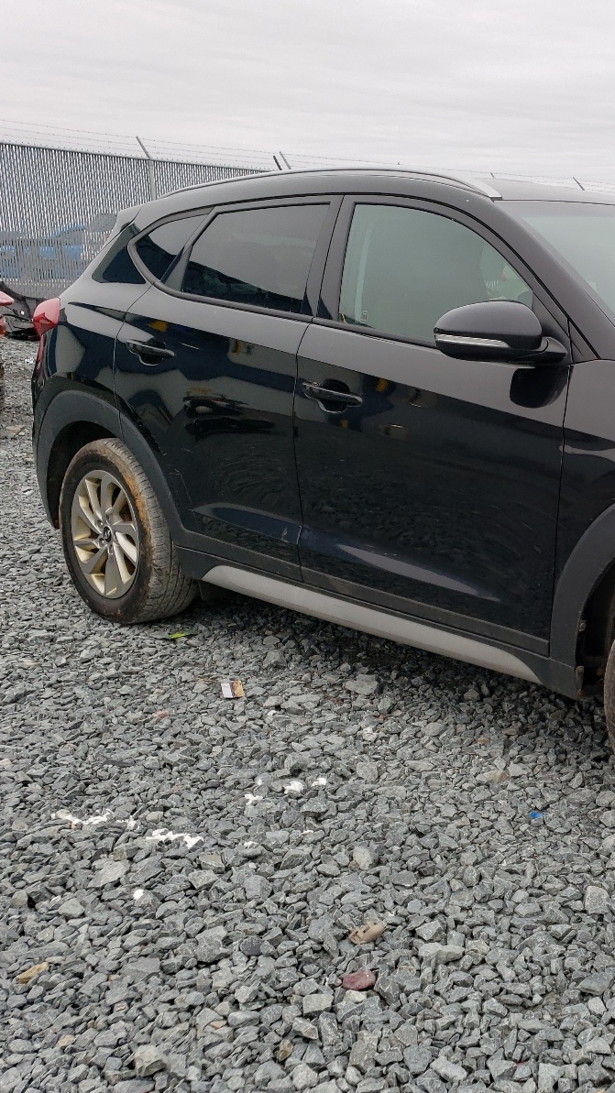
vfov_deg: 52.8
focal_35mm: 38
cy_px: 546
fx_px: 1102
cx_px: 647
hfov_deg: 28.8
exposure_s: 1/227
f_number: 1.5
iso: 50
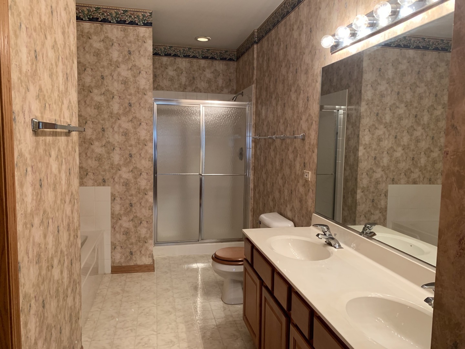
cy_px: 174
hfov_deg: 67.3
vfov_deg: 53.1
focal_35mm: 26
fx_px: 349
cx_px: 232
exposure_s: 1/60
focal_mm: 4.25
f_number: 1.8
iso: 125
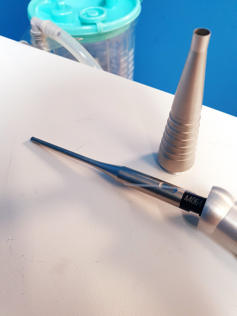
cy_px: 158
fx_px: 237
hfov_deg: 53.1
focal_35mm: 26
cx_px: 118
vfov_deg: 67.3
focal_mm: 4.3
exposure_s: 1/50
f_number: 2.4
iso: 320
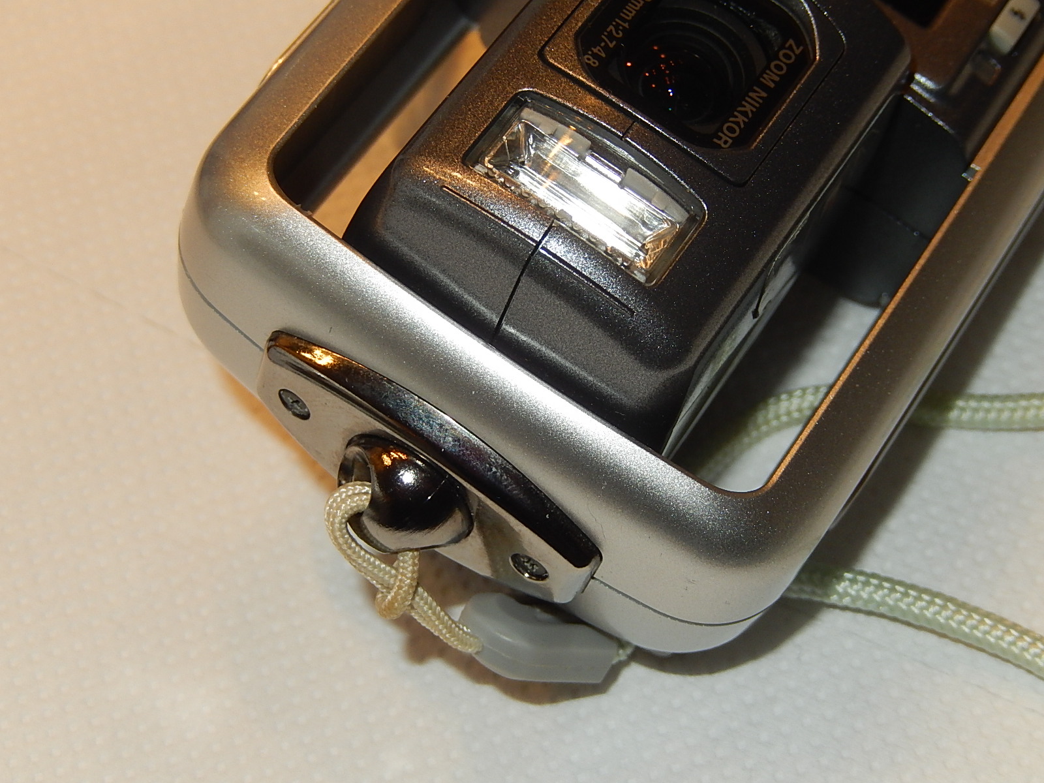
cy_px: 392
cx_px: 522
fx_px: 2564
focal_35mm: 85
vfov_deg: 17.4
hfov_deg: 23.0
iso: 200
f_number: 10.2
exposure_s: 1/30
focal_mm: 15.2
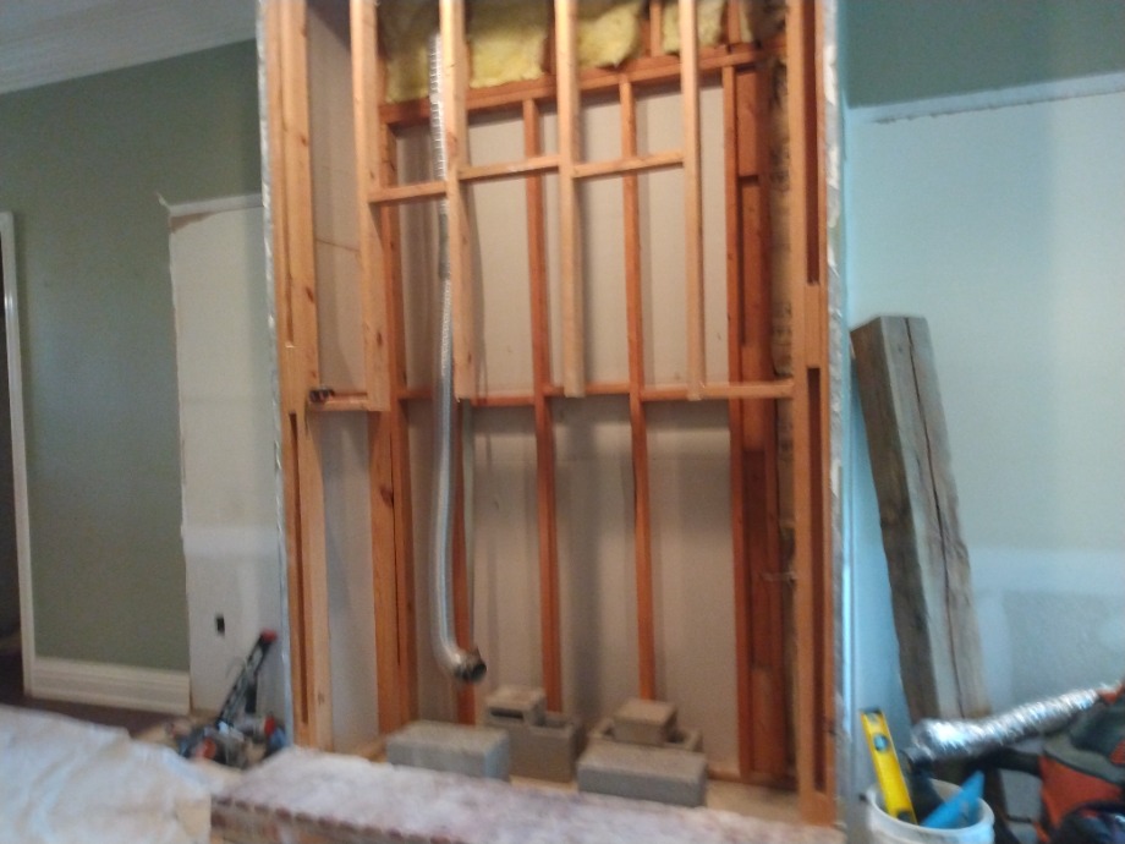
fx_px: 650
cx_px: 562
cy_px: 422
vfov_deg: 66.0
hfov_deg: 81.7
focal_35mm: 20
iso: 772
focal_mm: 3.54
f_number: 2
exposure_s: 1/24
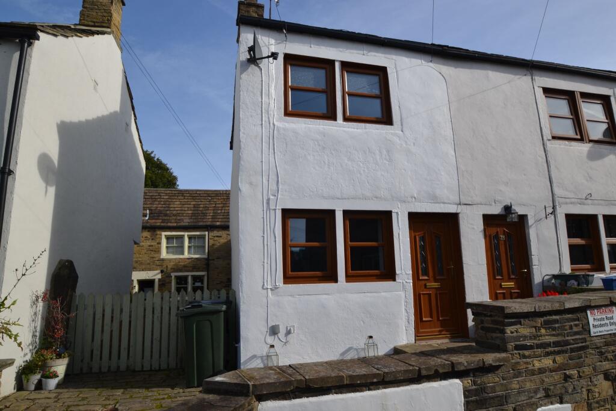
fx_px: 359
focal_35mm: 21
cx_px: 308
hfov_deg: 81.2
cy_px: 206
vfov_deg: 59.5
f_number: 8
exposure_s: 1/250
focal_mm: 14
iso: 100
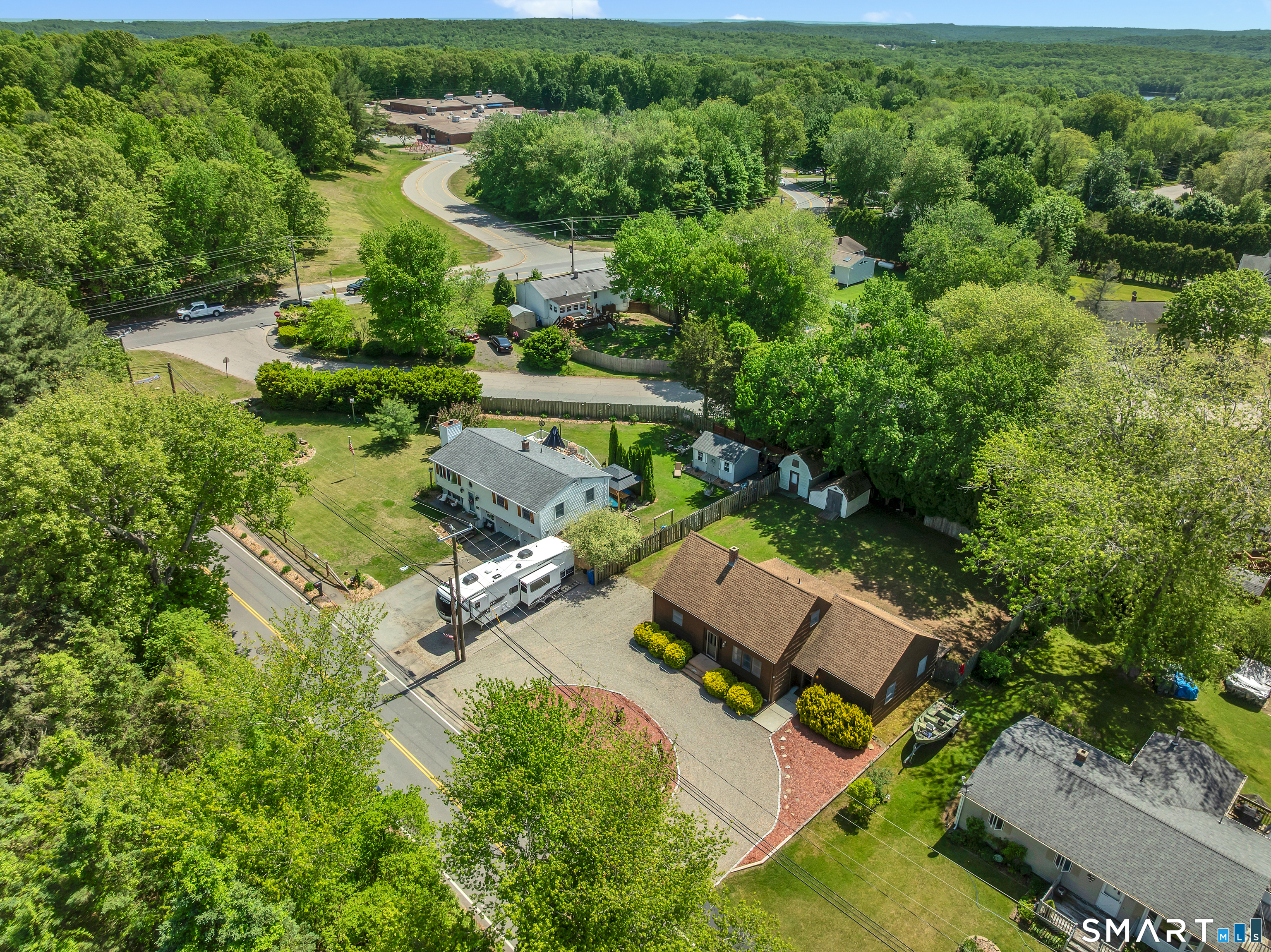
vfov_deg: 56.8
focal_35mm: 24
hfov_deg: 71.6
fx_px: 881
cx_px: 636
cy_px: 476
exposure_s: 1/100
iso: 100
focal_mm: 12.29
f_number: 5
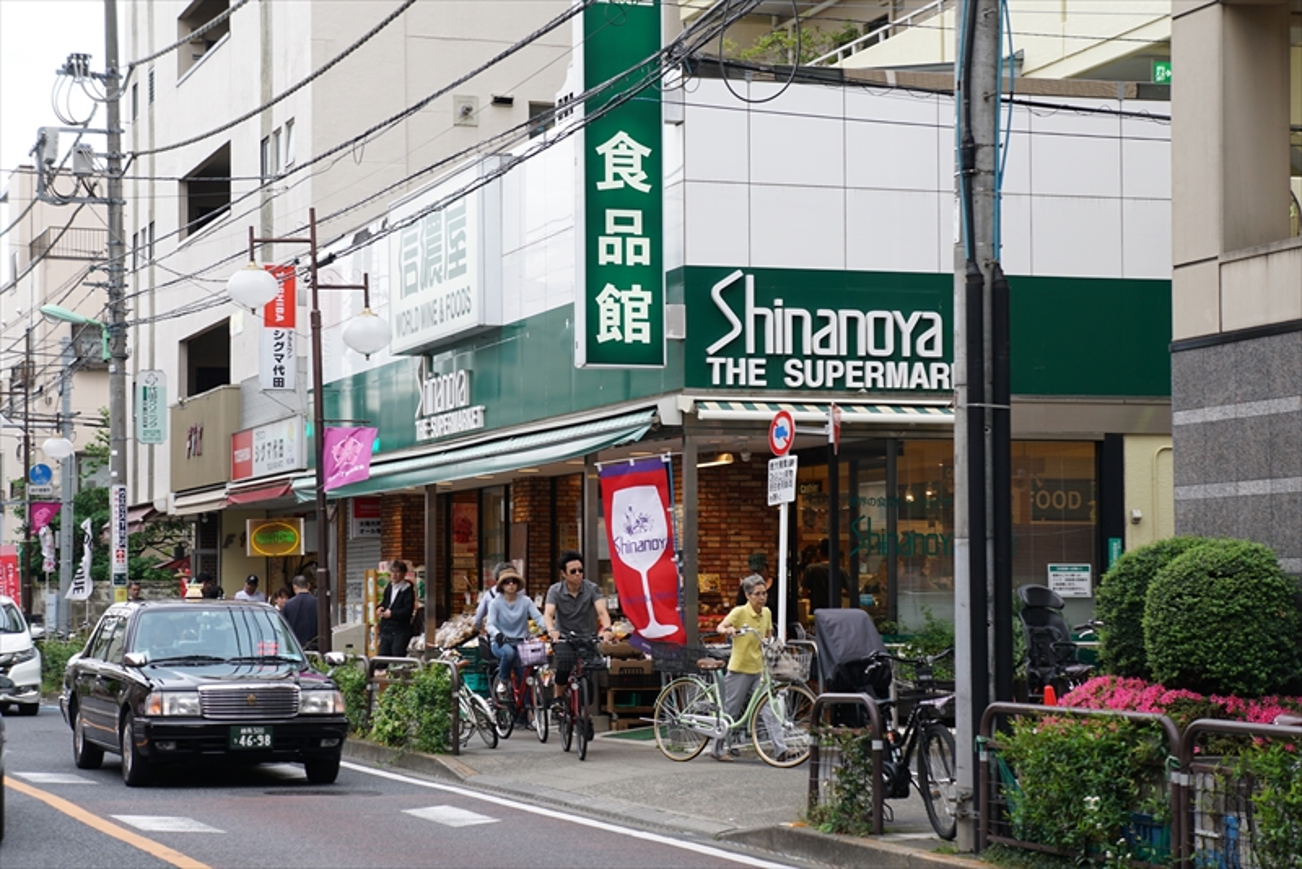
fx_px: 2967
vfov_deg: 16.7
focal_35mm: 82
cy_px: 434
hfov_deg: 24.8
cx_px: 651
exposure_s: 1/100
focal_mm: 55
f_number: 5.6
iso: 200
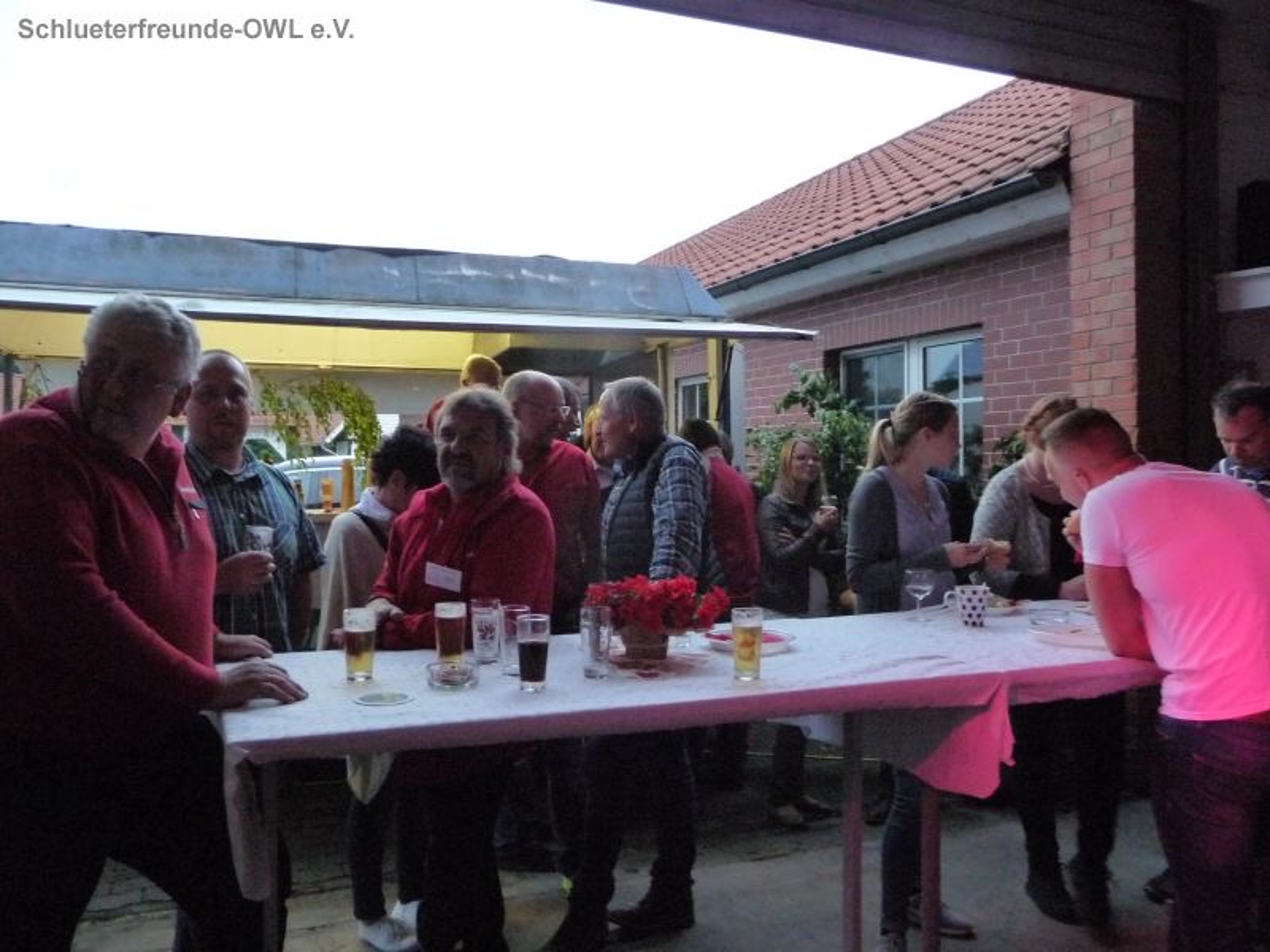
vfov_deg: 49.7
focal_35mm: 28
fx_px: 1027
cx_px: 635
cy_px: 476
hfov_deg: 63.4
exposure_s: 1/25
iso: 800
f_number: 3.3
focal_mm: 4.7
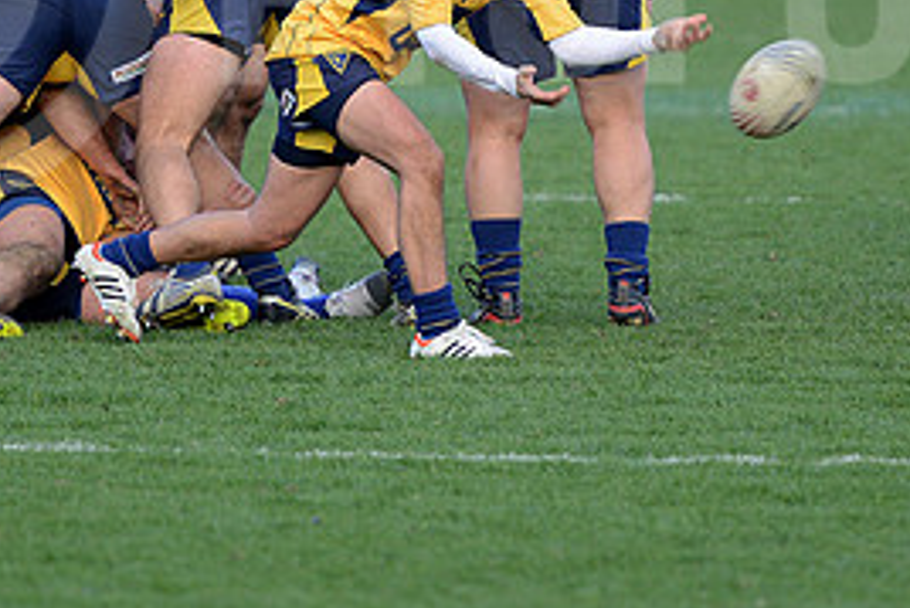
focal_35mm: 422
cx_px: 496
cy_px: -32
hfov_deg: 4.9
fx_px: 10673
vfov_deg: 3.3
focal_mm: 195
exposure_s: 1/500
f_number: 2.8
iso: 500
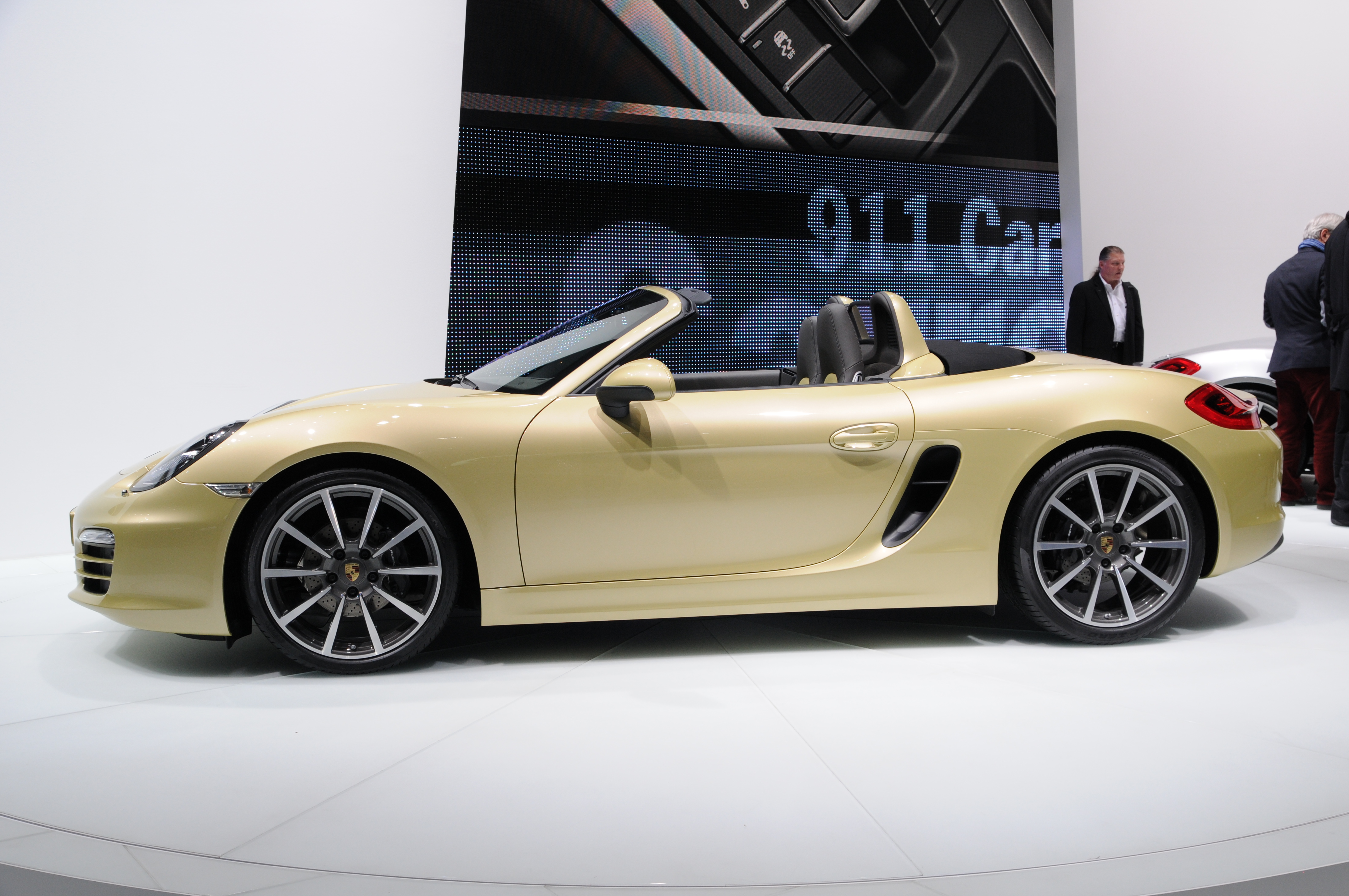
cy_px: 448
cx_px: 674
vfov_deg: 36.8
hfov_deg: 53.2
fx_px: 1347
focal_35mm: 36
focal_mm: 24
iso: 400
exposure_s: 1/350
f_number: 9.5
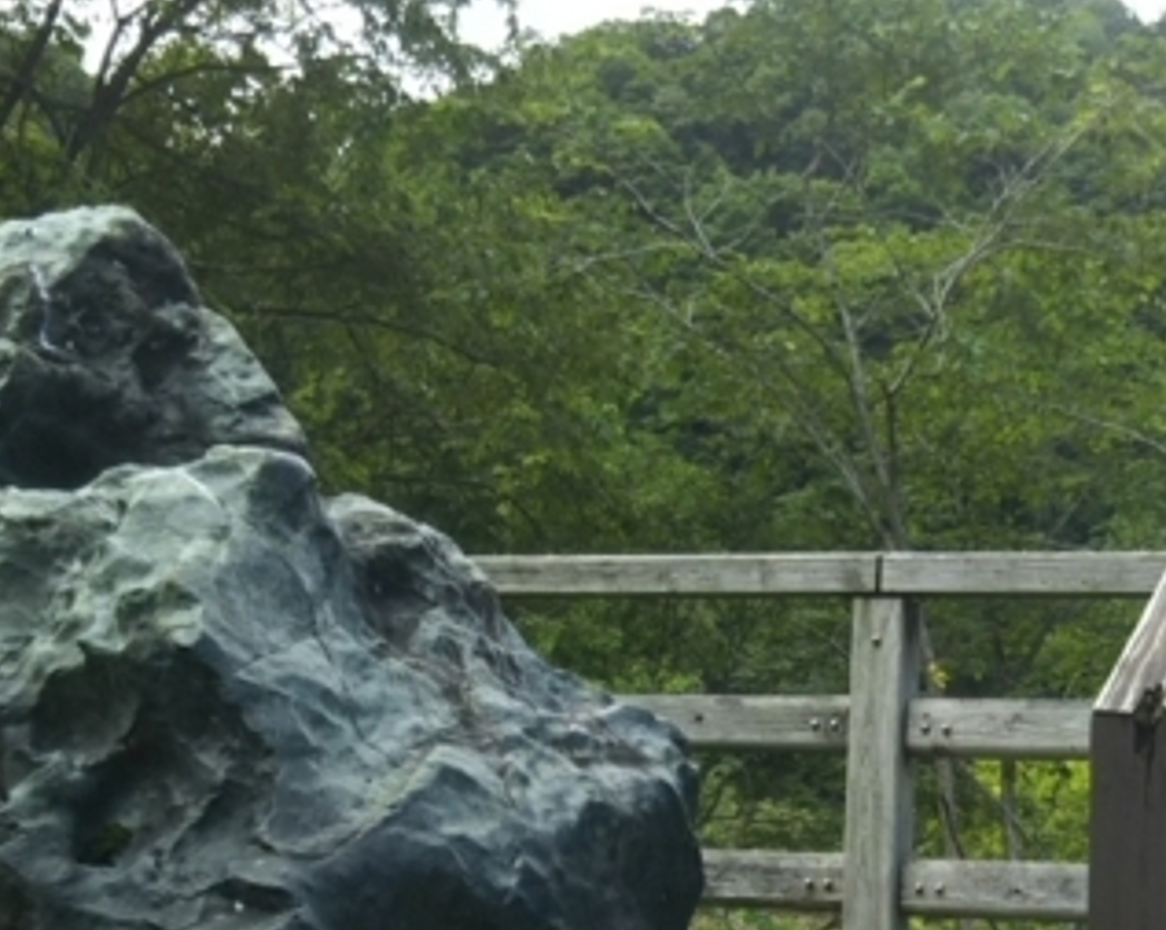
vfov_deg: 20.2
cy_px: 868
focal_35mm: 74
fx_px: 2551
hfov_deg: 25.3
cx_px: 916
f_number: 2.2
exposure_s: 1/293
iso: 25
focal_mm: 4
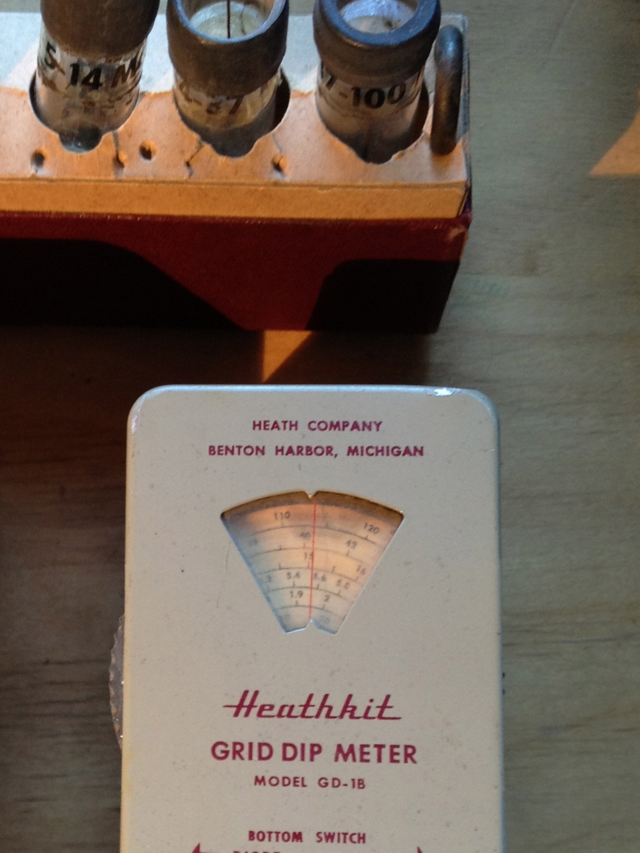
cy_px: 659
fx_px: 1799
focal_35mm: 73
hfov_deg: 19.9
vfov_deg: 26.3
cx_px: 119
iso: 80
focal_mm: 4.28
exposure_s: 1/20
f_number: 2.4
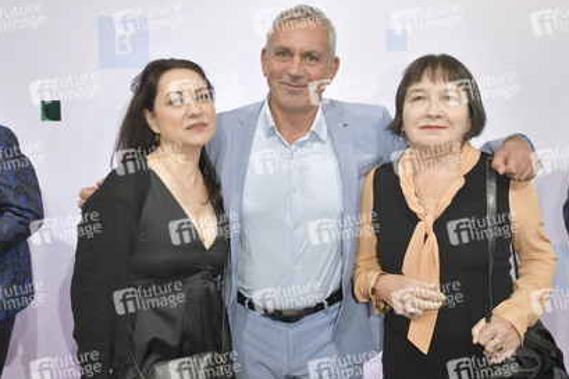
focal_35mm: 32
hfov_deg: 58.7
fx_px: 505
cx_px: 307
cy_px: 194
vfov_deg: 41.0
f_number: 7.1
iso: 320
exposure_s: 1/160
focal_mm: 29
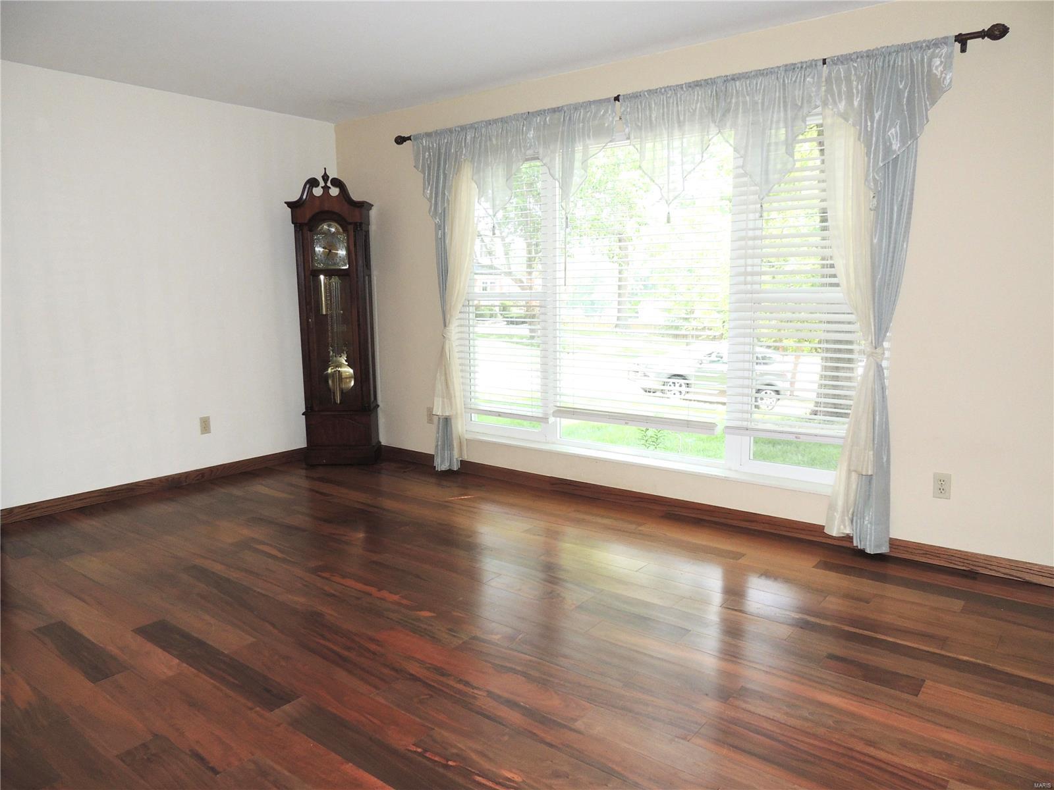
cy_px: 395
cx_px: 527
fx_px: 731
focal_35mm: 24
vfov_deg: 56.8
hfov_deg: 71.6
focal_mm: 4.3
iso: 220
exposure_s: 1/125
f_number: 3
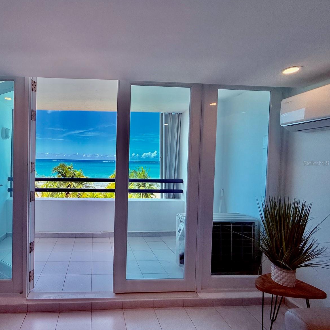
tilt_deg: -1.5
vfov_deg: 84.0
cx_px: 103
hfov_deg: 80.5
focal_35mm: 17
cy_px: 163
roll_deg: -1.2
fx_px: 183
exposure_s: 1/1105
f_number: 2.2
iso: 50
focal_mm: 2.22
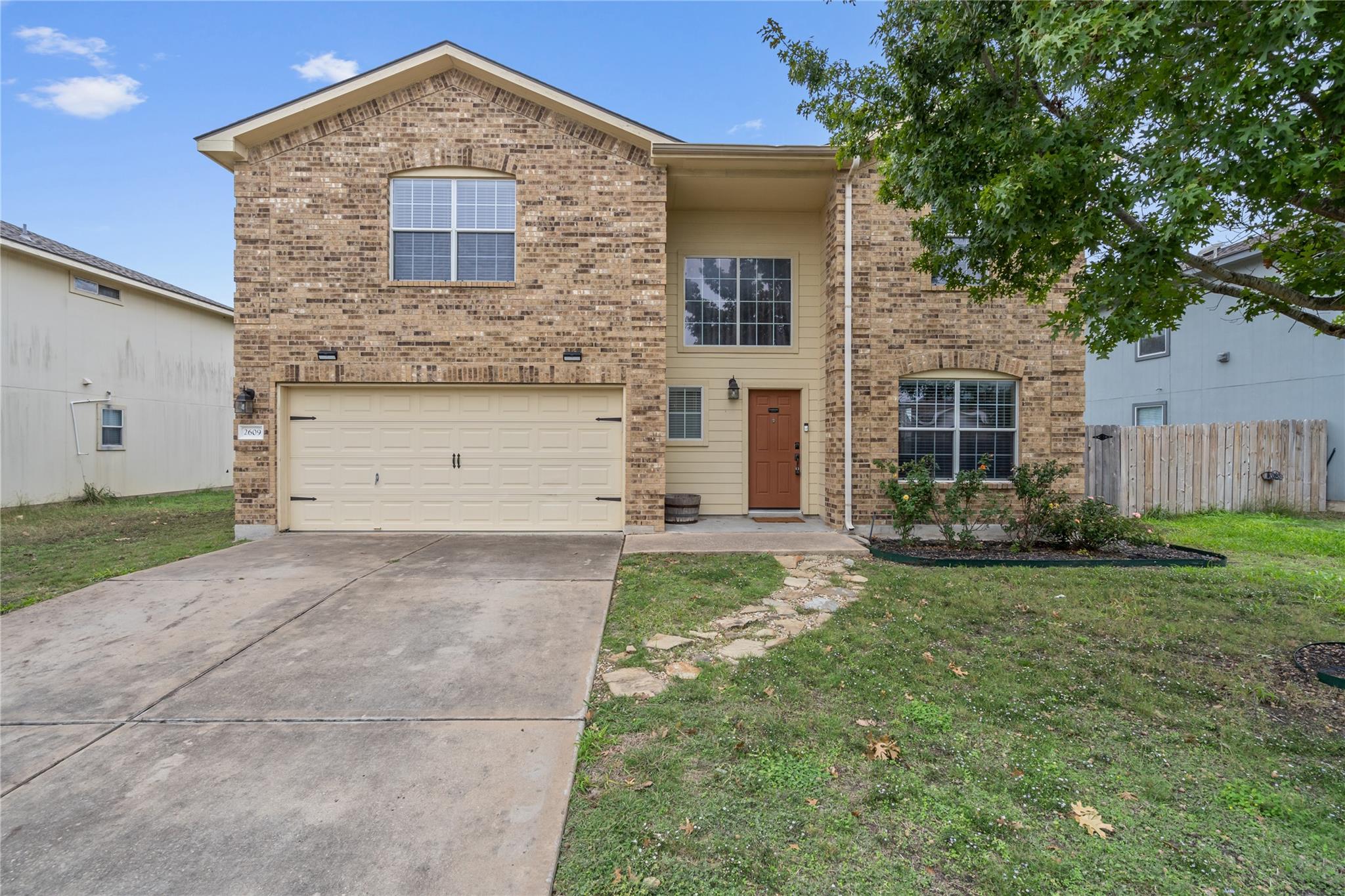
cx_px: 672
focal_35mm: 16
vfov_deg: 73.7
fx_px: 598
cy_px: 448
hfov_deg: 96.7
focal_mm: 16
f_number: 8
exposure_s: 1/160
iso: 500
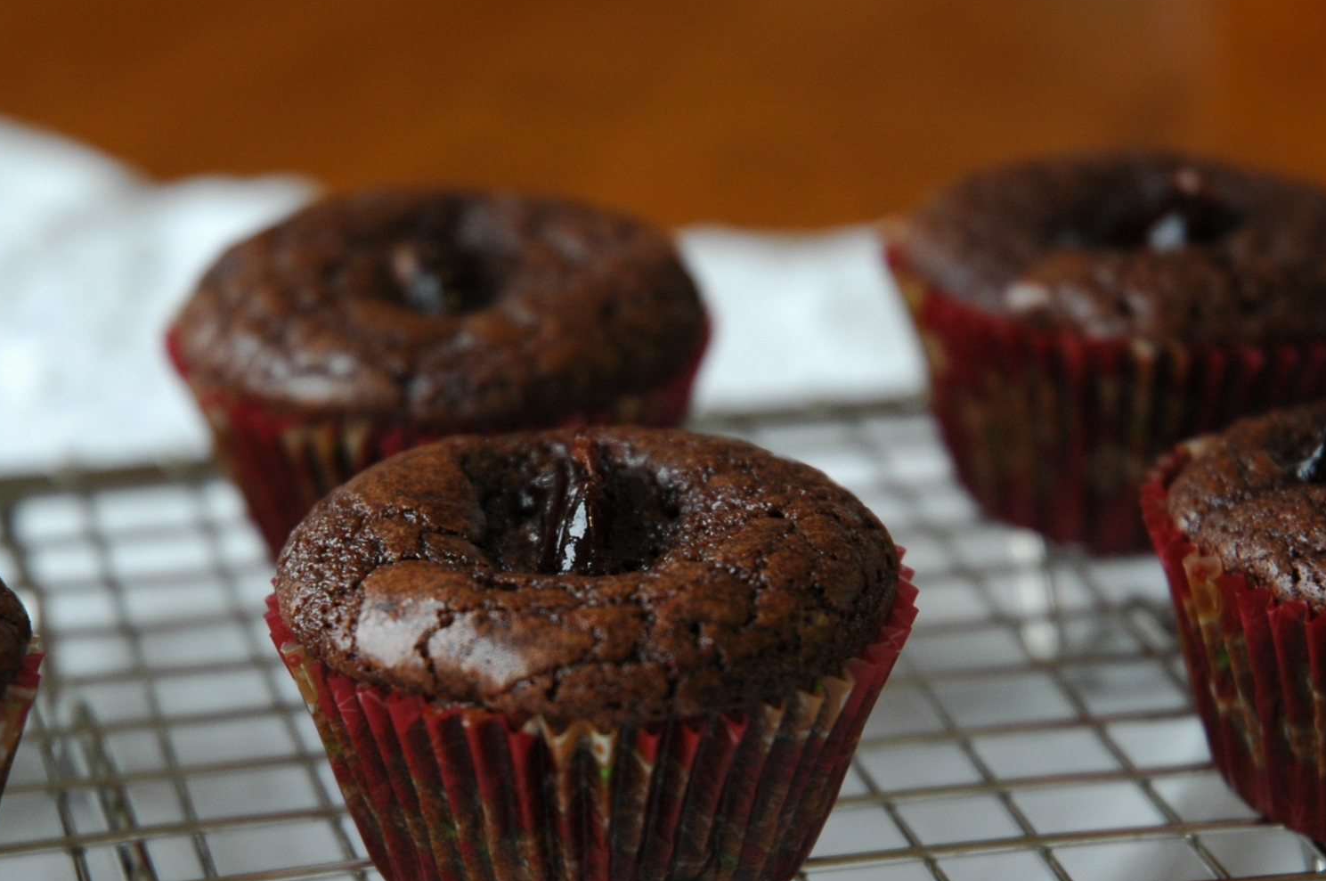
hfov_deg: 13.0
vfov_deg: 8.7
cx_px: 631
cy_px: 621
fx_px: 5813
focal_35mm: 158
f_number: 4.5
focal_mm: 70
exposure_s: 1/15
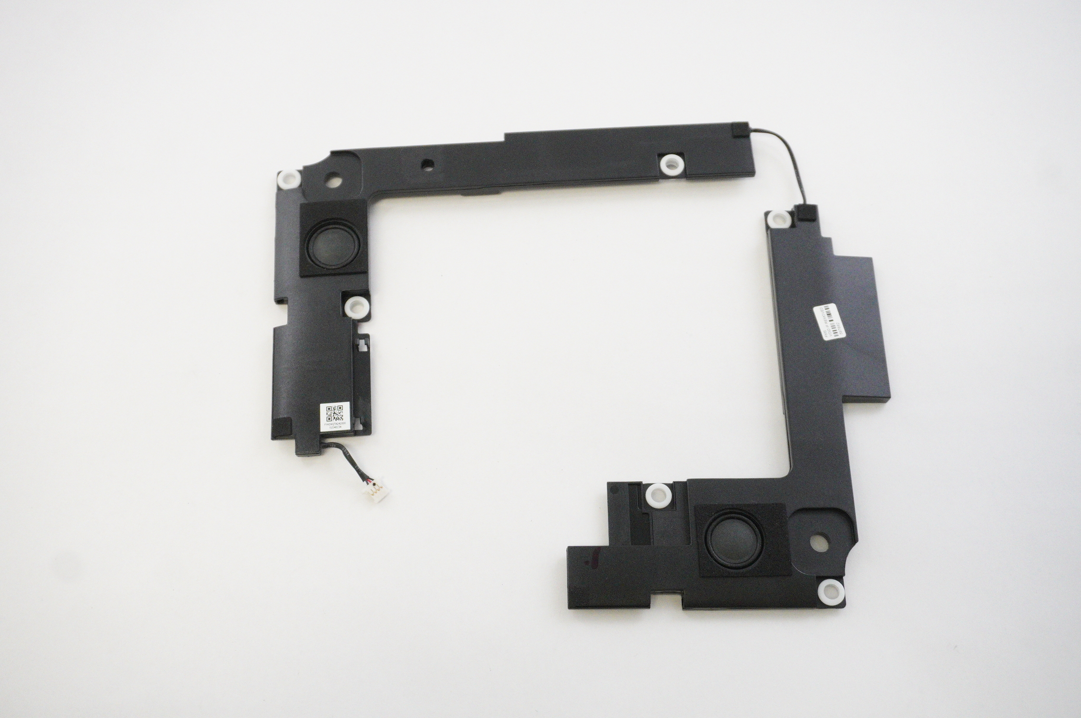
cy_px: 359
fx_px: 1215
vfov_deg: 33.0
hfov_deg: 48.0
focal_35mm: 40
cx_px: 540
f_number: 5.6
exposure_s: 1/320
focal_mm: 27
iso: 5000
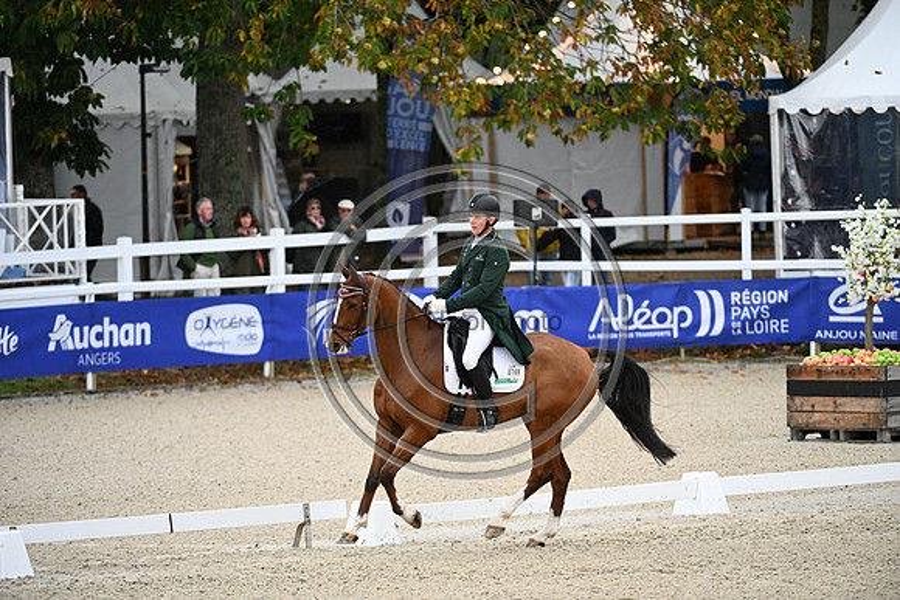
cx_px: 450
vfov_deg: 5.1
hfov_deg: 7.6
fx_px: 6751
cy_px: 300
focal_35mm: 270
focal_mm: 270
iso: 2200
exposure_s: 1/1250
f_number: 4.5
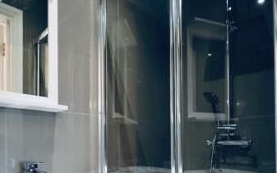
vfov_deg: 45.3
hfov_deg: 70.2
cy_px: 137
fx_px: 196
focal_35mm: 26
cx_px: 122
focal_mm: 10
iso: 1250
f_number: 4
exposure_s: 1/60
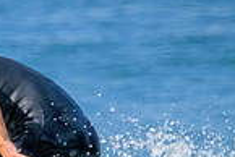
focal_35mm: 3723
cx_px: -119
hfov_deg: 0.6
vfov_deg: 0.4
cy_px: 177
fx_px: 24327
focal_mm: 800
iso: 2500
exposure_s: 1/1600
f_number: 11
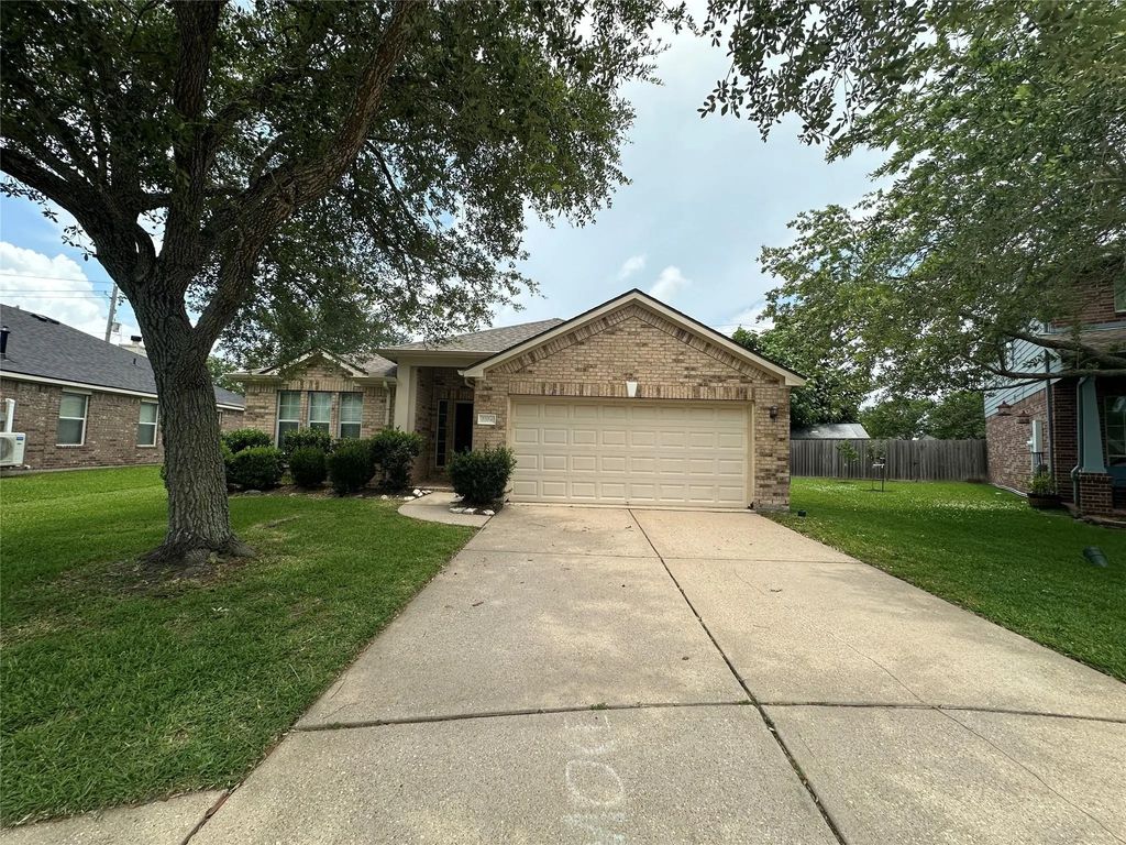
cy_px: 422
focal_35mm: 14
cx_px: 563
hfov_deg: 102.1
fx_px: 455
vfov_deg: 85.7
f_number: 2.2
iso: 40
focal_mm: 2.22
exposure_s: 1/1289
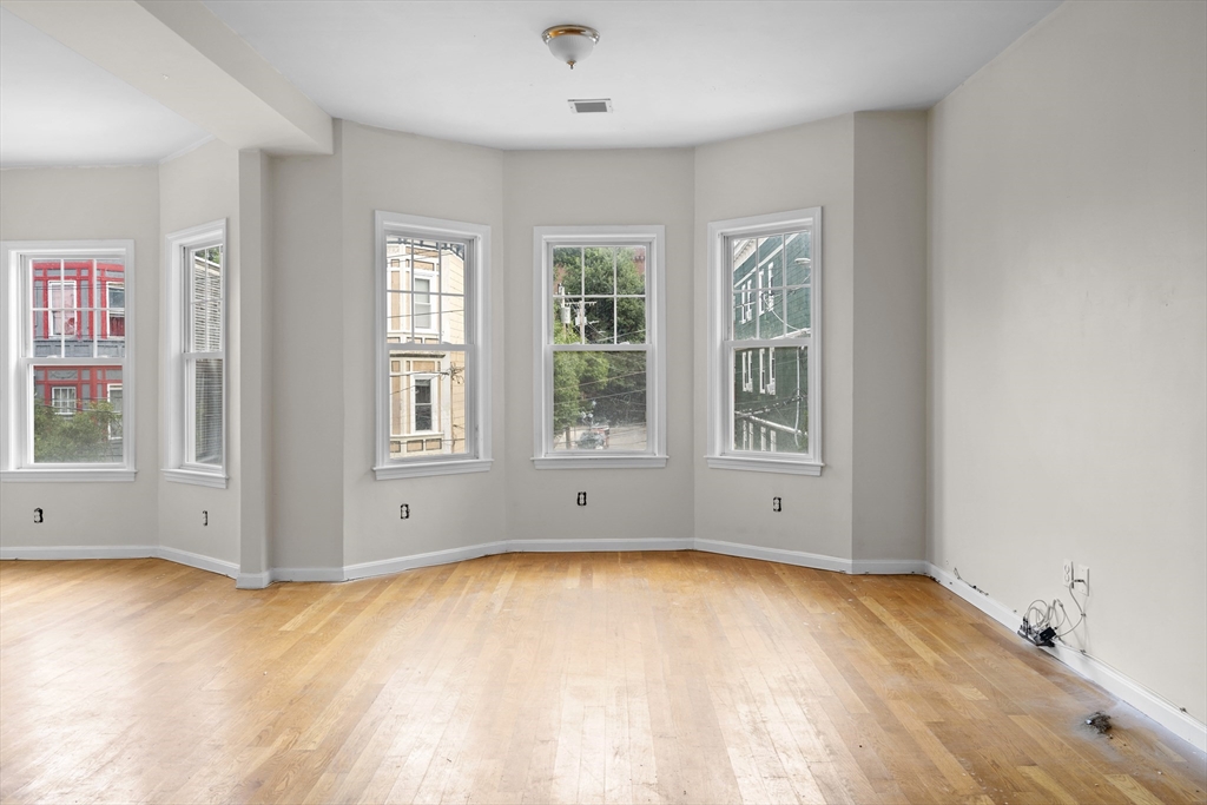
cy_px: 402
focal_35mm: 24
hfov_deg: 73.7
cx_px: 604
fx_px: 805
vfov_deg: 53.1
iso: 320
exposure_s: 1/15
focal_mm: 24
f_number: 7.1
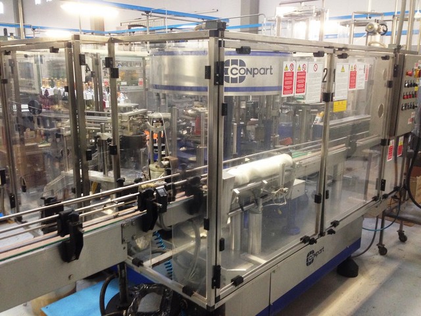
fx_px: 401
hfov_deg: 55.4
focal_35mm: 33
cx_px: 210
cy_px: 158
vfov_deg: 42.9
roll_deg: +0.3
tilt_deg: -13.3
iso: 200
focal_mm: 4.12
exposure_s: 1/20
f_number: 2.4
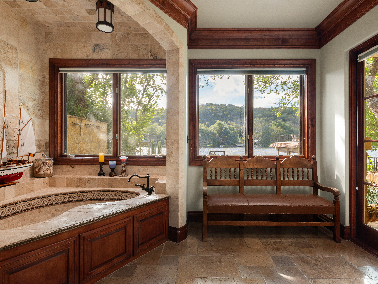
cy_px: 142
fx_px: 218
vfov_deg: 66.0
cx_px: 189
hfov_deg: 81.7
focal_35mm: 20
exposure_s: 1
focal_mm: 25.2
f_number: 13
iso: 320
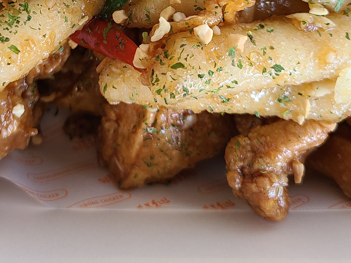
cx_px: 128
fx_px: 598
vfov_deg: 23.2
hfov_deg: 32.5
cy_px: -35
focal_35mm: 59
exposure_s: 1/60
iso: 160
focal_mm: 5.4
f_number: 1.8
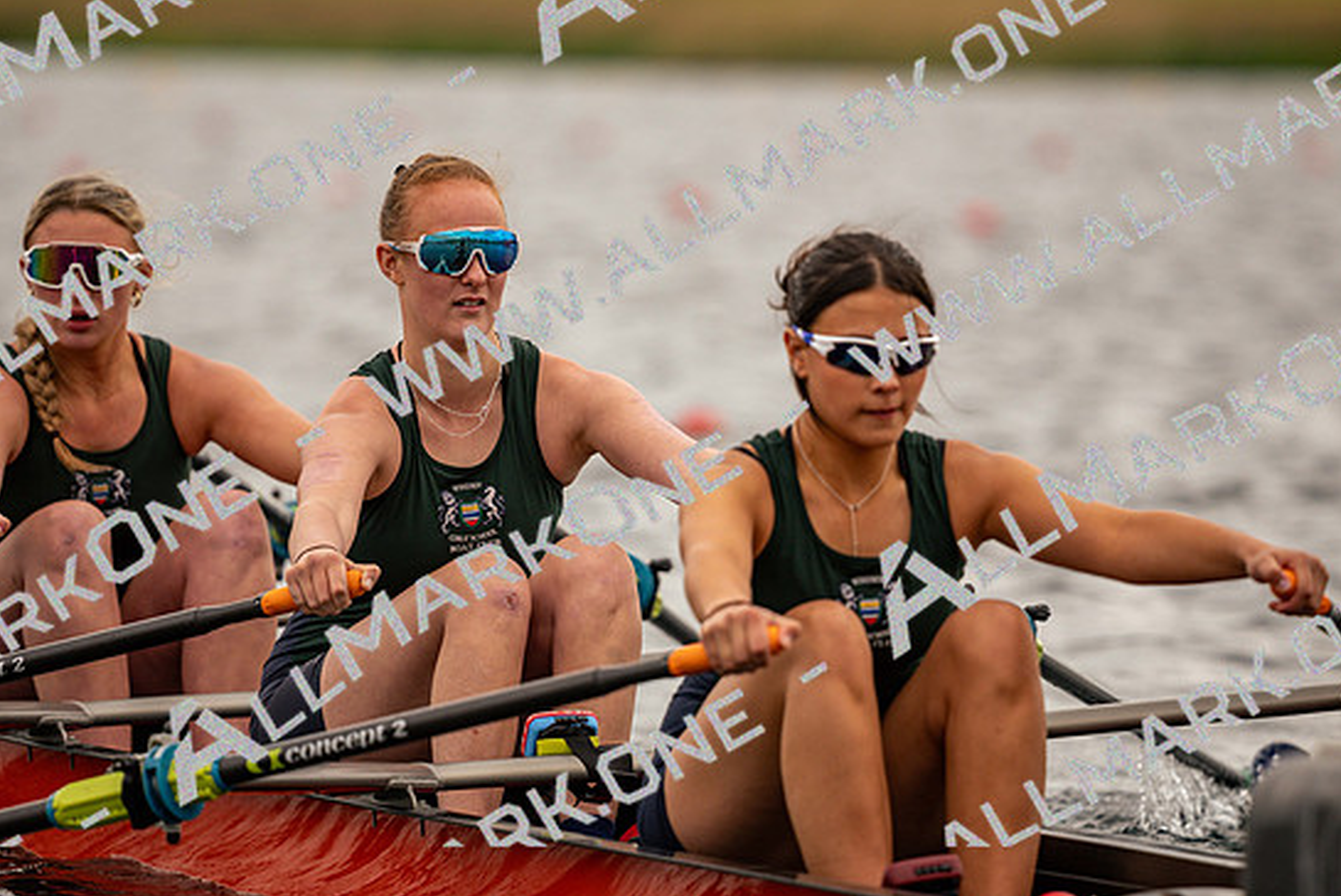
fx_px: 11889
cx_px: 669
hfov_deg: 6.5
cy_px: 425
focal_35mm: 319
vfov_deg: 4.3
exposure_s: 1/3200
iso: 320
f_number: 4
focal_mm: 300
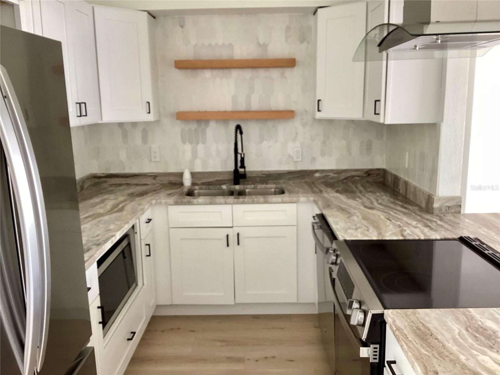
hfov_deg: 58.4
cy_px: 188
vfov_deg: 45.4
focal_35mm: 31
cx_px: 250
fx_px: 448
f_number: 2.4
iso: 80
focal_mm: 3.3
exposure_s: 1/60
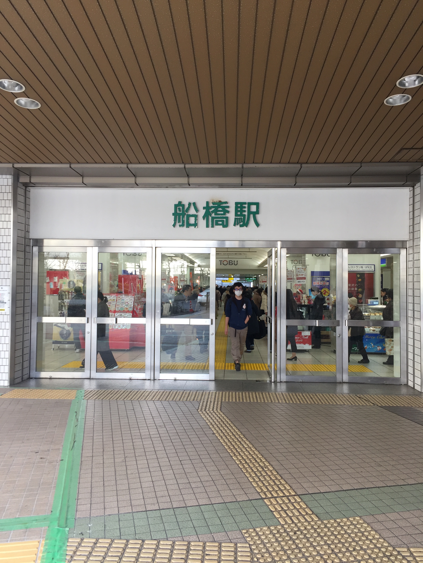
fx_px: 472
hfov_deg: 48.2
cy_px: 282
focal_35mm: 29
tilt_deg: +2.1
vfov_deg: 61.7
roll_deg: -1.3
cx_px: 212
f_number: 2.2
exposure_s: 1/60
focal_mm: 4.15
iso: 40
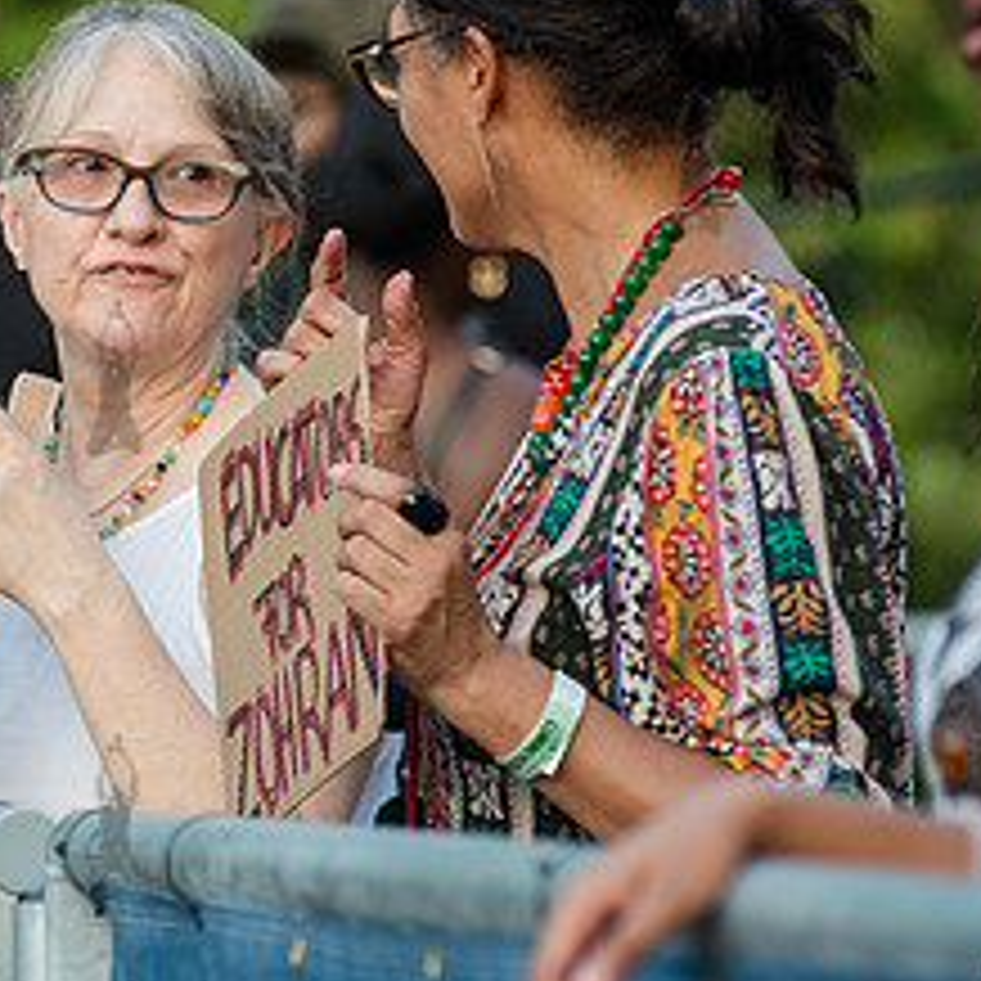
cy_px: 376
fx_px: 12344
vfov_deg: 4.6
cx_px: 112
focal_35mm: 385
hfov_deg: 4.5
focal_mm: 170
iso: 2000
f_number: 4
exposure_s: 1/500
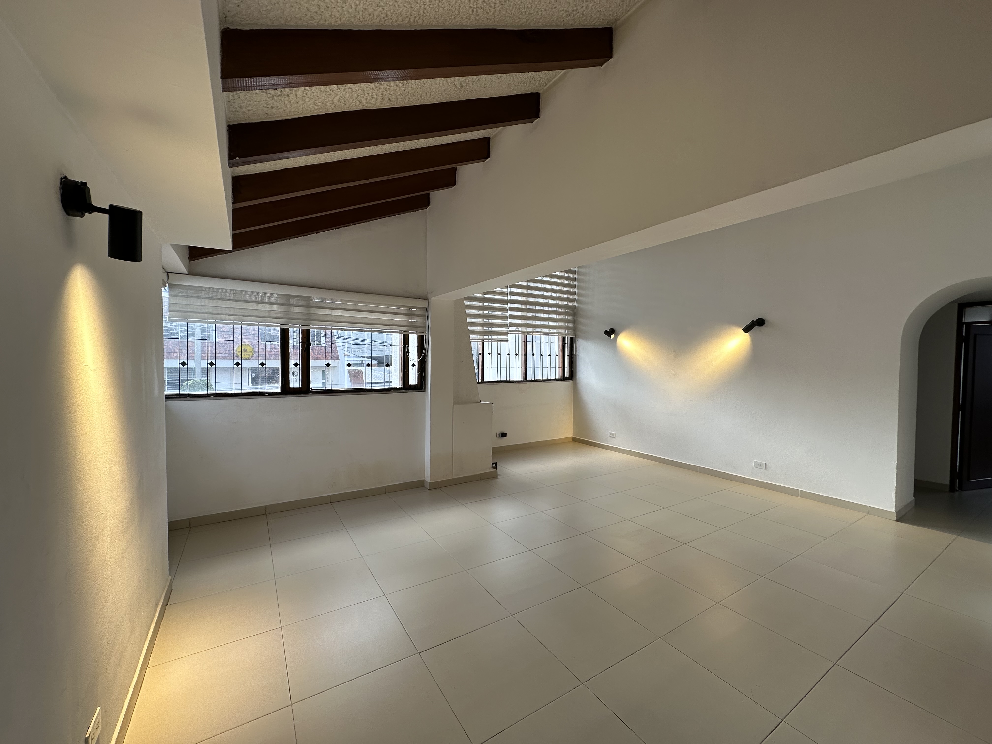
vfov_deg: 85.7
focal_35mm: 14
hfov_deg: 102.1
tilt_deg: -2.0
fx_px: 401
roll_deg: -0.5
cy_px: 372
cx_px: 496
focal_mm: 2.22
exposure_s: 1/164
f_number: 2.2
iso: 40
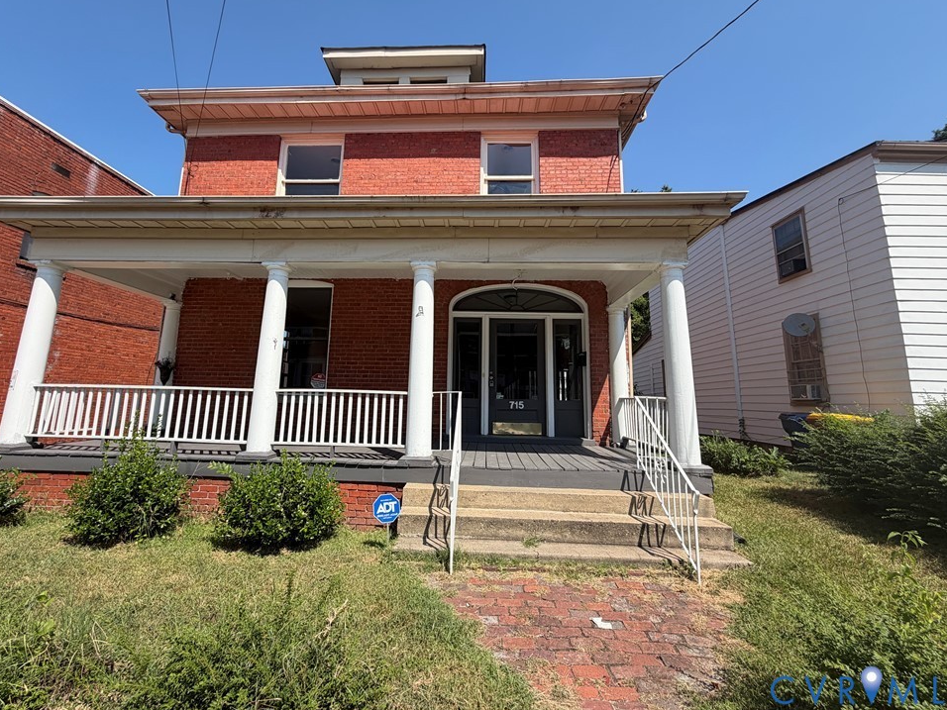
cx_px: 466
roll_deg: -0.3
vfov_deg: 81.7
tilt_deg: +8.4
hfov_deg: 98.2
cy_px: 337
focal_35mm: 15
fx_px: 410
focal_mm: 2.22
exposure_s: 1/770
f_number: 2.2
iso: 25
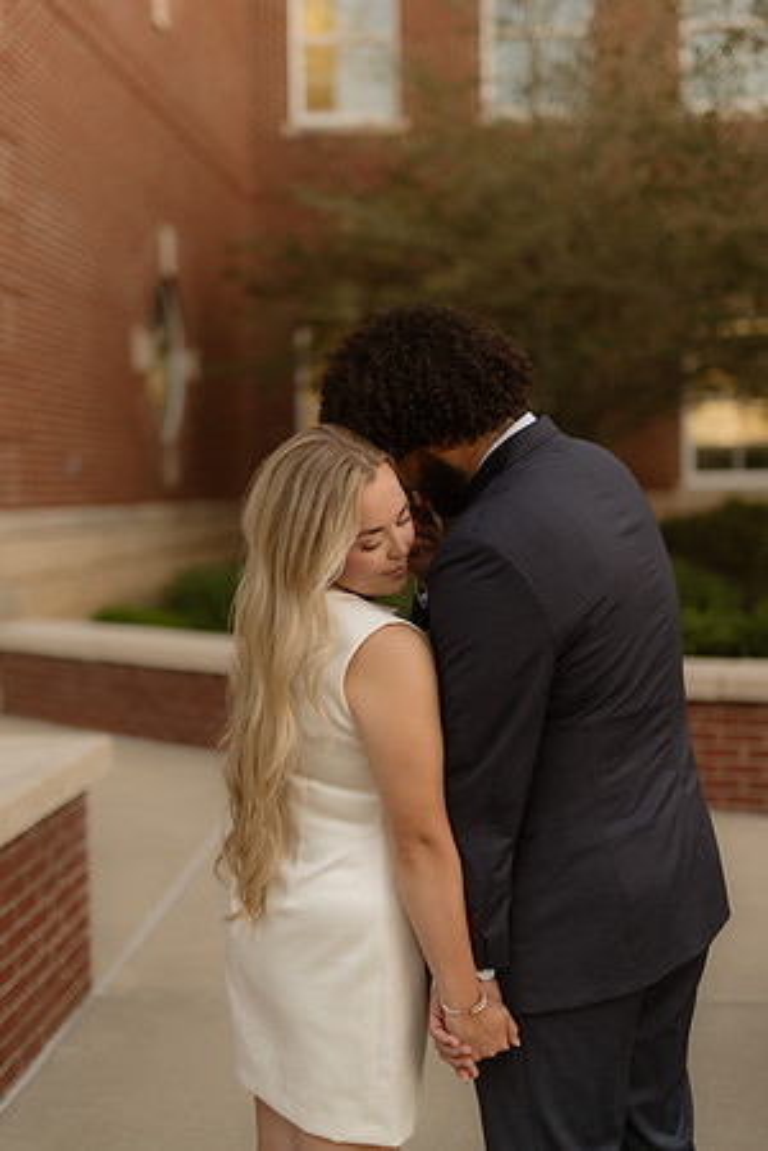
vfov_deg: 39.6
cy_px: 576
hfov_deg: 27.0
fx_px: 1600
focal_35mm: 50
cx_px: 384
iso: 250
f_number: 1.4
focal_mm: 50
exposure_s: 1/250
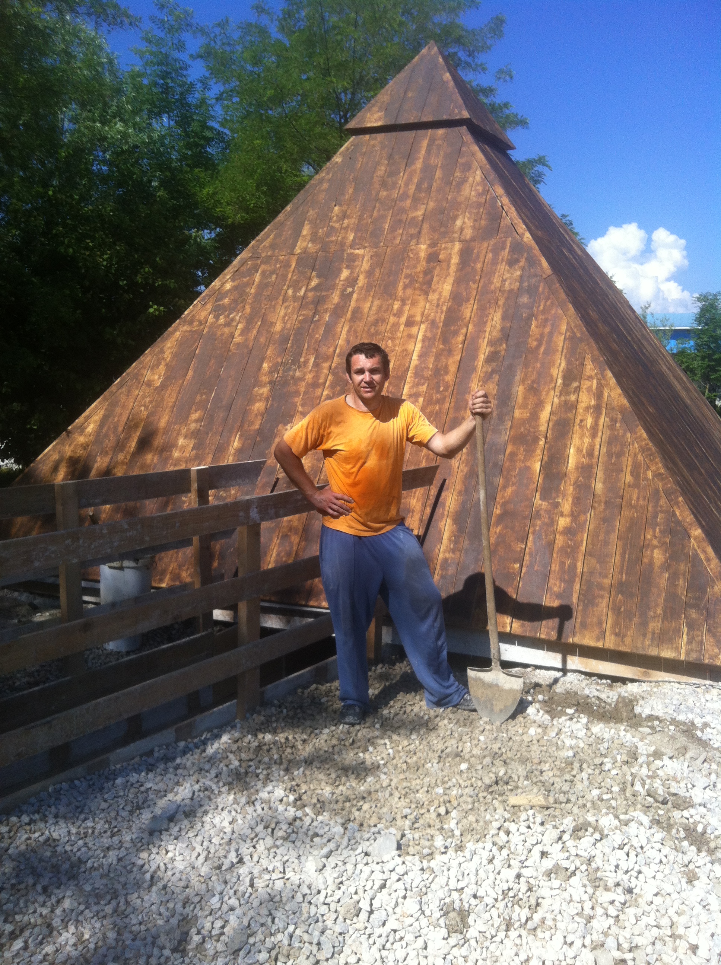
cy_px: 482
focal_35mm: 35
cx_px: 360
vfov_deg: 52.7
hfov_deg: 40.6
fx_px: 975
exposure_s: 1/1312
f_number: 2.8
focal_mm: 3.85
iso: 80
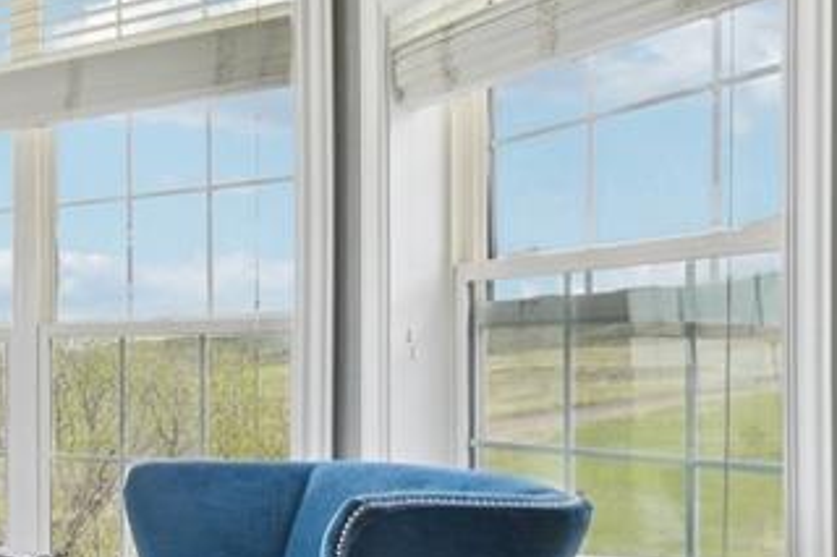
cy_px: 377
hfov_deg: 28.1
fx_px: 1115
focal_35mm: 48
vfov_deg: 27.9
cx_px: -408
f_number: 8
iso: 800
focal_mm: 10
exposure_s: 1/25
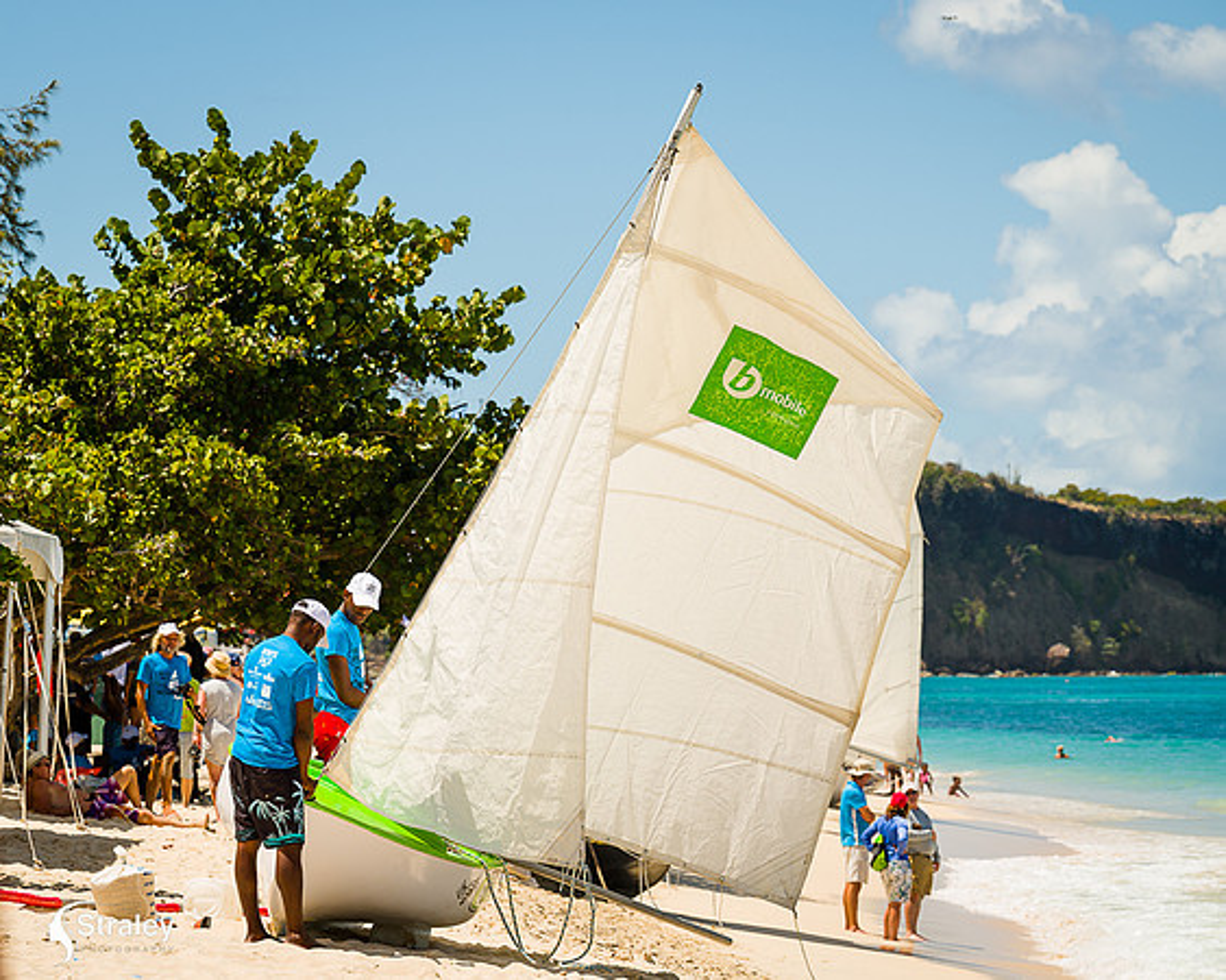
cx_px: 567
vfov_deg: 8.6
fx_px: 6519
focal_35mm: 180
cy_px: 489
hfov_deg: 10.7
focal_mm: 155
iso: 100
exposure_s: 1/320
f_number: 8
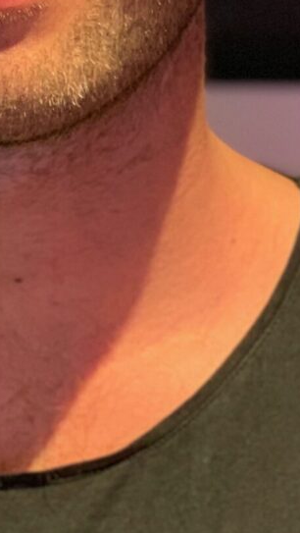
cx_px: -10
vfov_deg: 12.0
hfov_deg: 6.8
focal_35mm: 178
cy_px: -2
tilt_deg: -1.3
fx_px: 2514
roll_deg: -0.5
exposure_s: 1/50
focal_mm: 6
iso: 200
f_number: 2.4
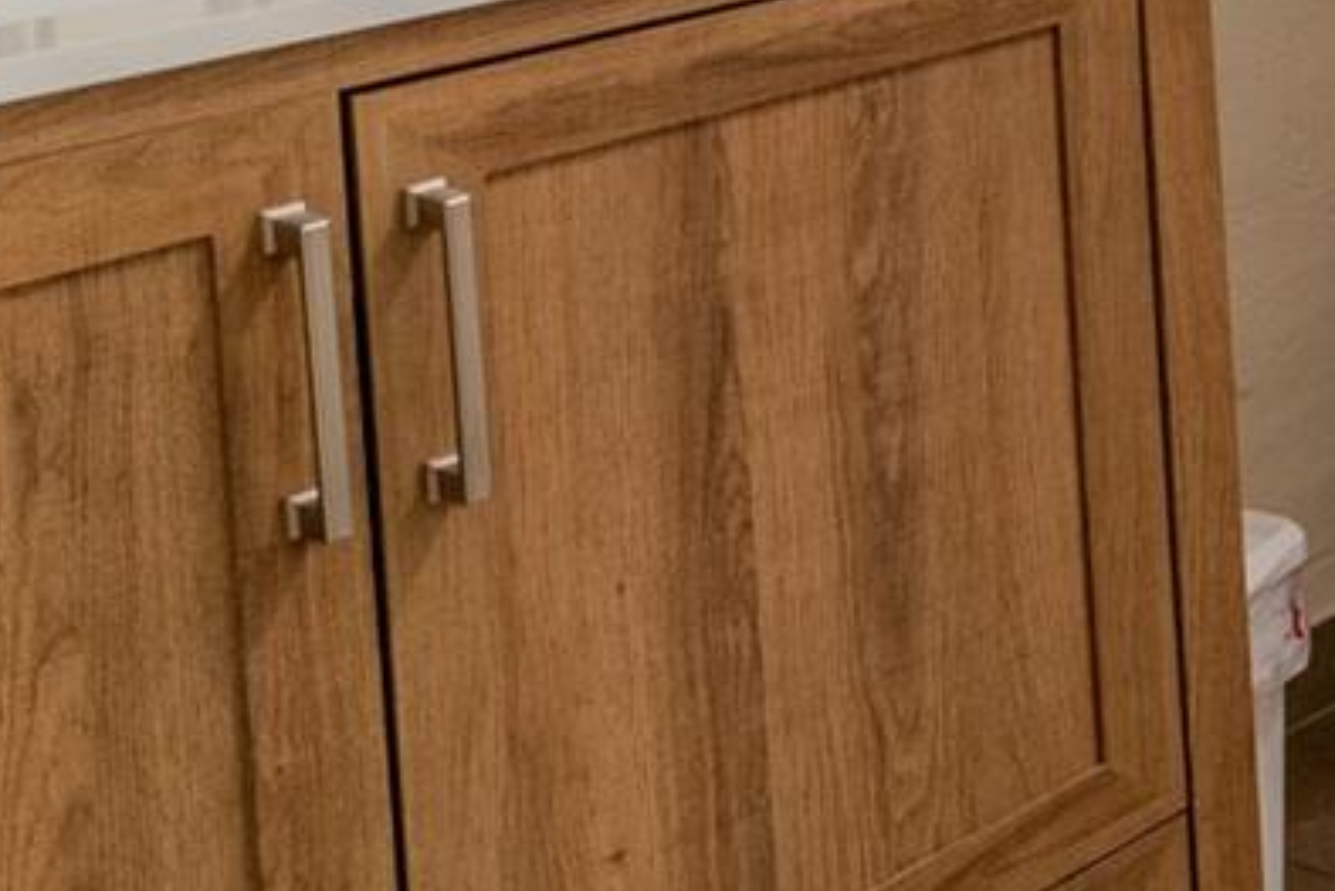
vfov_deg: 17.5
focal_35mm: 69
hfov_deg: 21.8
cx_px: 2230
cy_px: -495
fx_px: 2560
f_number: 5.6
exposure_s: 1/80
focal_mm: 17
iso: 1250
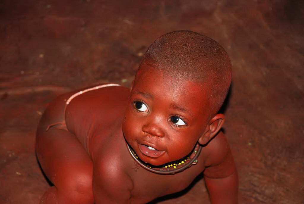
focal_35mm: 135
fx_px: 1141
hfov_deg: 15.2
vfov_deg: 10.2
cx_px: 152
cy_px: 102
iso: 100
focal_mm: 90
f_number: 5.6
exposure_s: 1/125
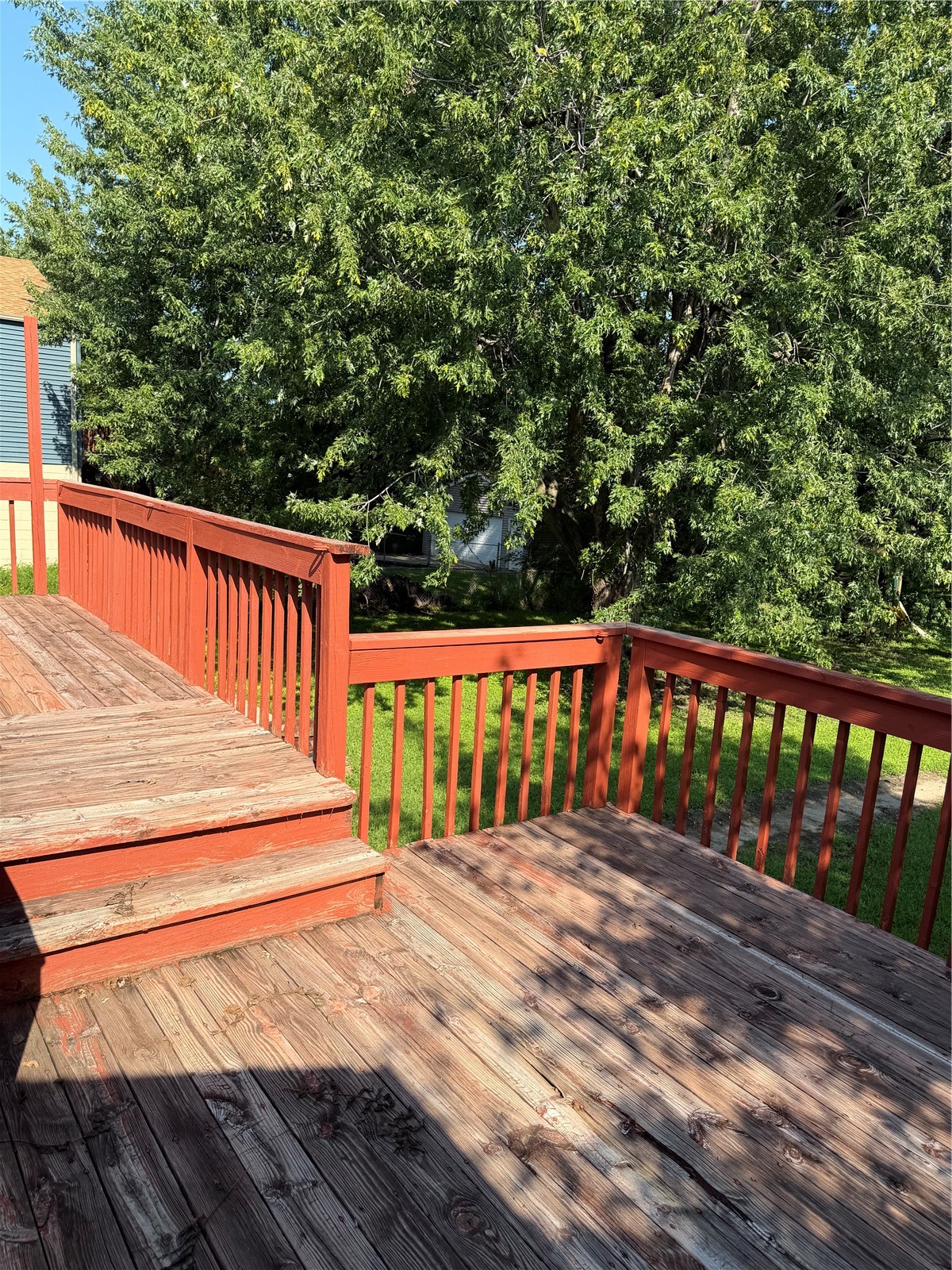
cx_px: 476
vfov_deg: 71.6
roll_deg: -3.9
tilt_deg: -11.5
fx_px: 880
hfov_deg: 56.8
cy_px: 635
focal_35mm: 24
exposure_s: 1/1855
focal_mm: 6.76
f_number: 1.78
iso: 80
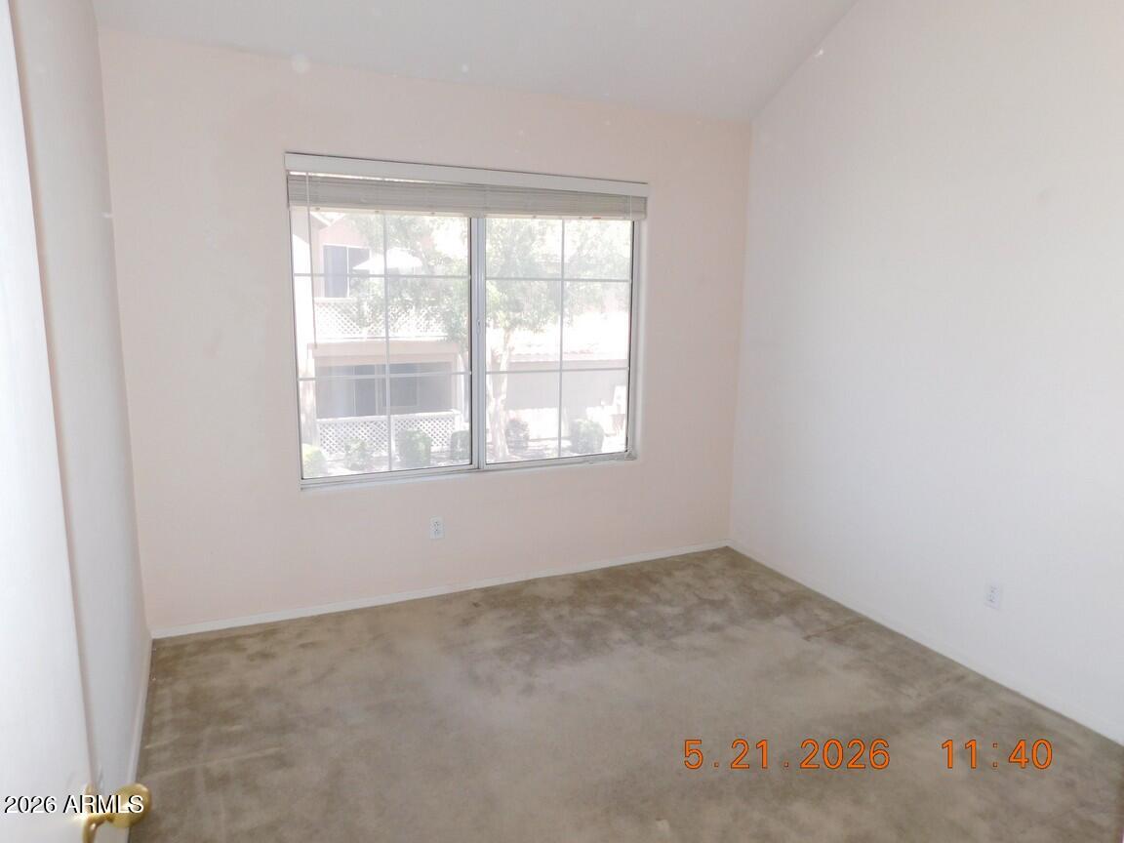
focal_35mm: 23
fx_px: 747
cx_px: 562
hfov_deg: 73.9
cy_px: 422
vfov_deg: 58.9
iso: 125
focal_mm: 4
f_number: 3
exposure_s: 1/40
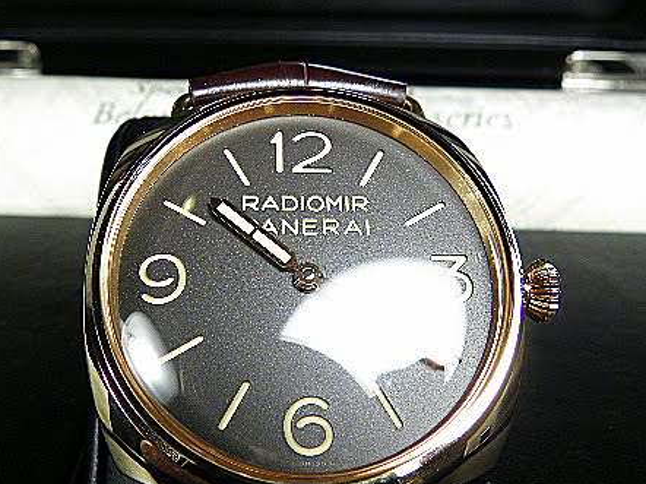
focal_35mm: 42
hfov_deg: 44.7
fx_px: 783
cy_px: 254
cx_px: 275
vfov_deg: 34.3
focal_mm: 5.2
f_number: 3.2
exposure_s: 1/199
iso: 64
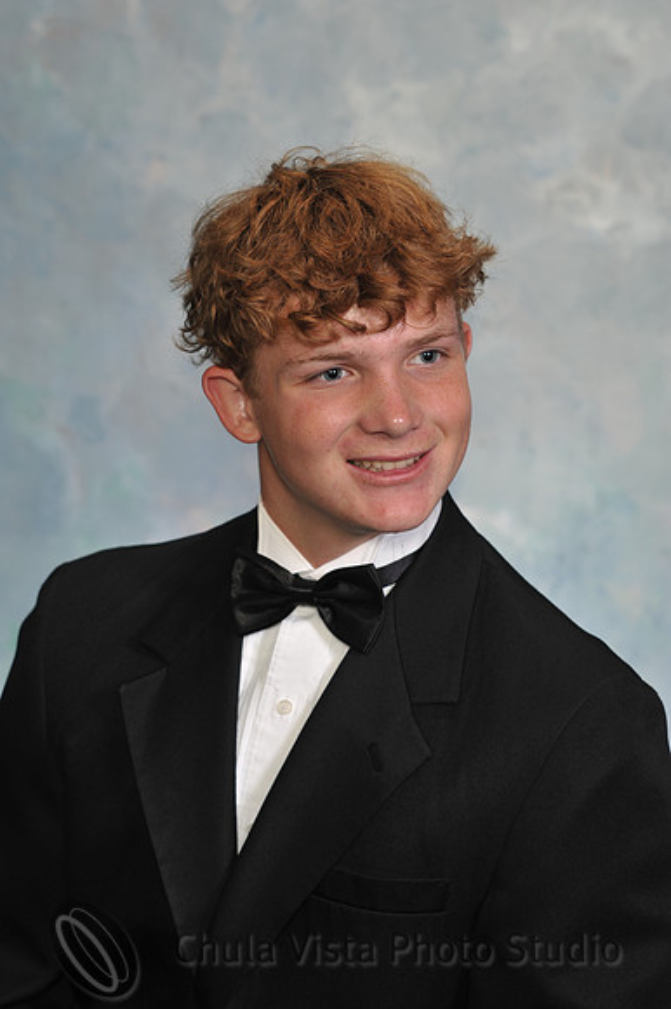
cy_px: 504
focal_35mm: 135
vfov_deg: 15.2
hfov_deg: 10.1
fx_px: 3779
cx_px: 336
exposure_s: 1/125
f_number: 7.1
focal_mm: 135
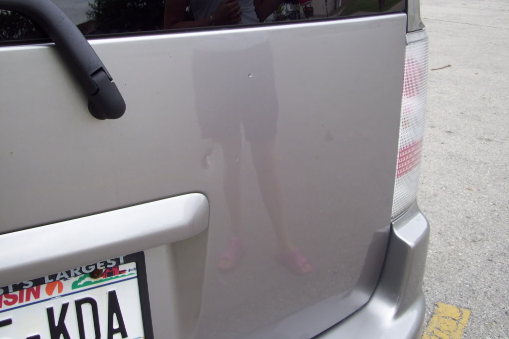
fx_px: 622
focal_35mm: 44
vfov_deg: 30.5
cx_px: 255
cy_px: 161
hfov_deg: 44.5
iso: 80
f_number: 3.4
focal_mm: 7.1
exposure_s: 1/100
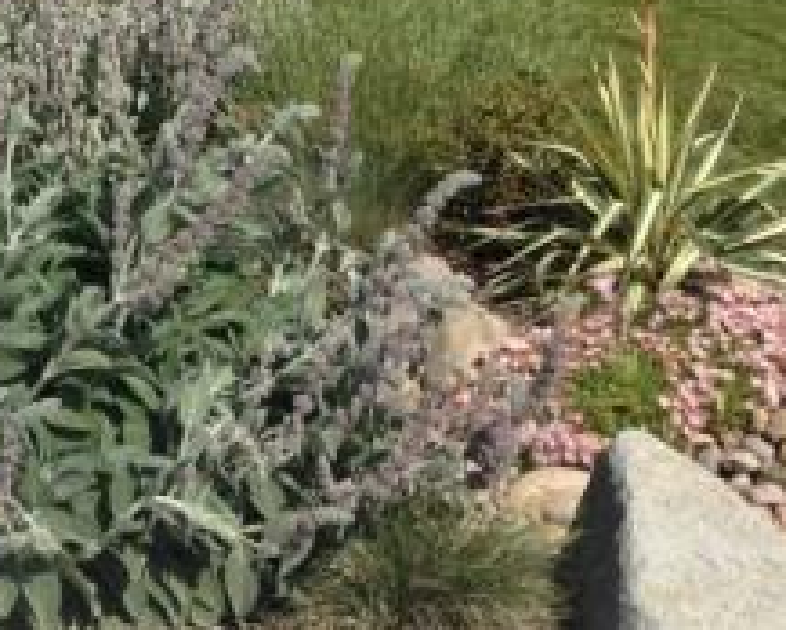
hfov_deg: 19.9
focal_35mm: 95
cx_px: 120
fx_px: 2212
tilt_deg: -2.0
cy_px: -228
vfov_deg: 15.3
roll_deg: +0.1
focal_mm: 4.12
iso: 50
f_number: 2.4
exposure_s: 1/2088
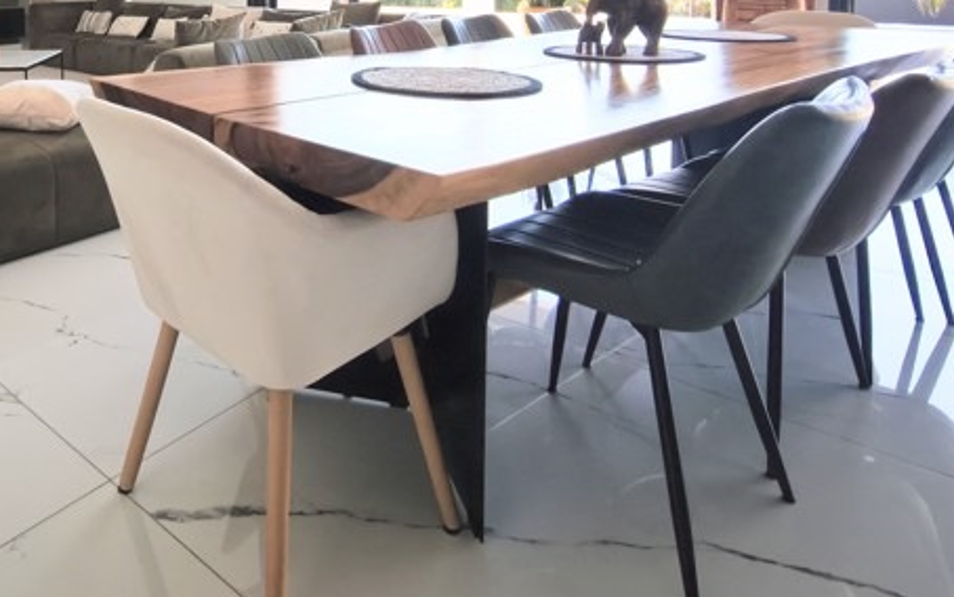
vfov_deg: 39.5
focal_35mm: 28
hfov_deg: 62.0
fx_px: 728
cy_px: 4
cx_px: 219
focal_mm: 1.91
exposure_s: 1/366
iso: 50
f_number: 2.2
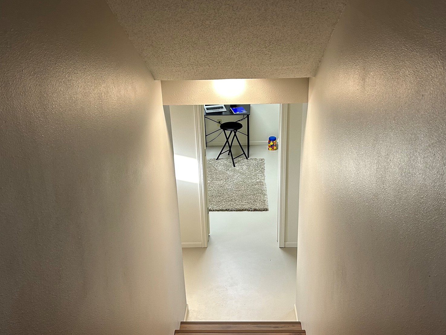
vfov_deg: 39.6
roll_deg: +3.0
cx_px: 223
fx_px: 464
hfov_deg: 51.4
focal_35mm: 36
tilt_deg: -24.1
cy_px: 150
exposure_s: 1/120
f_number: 1.5
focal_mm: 5.7
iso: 125
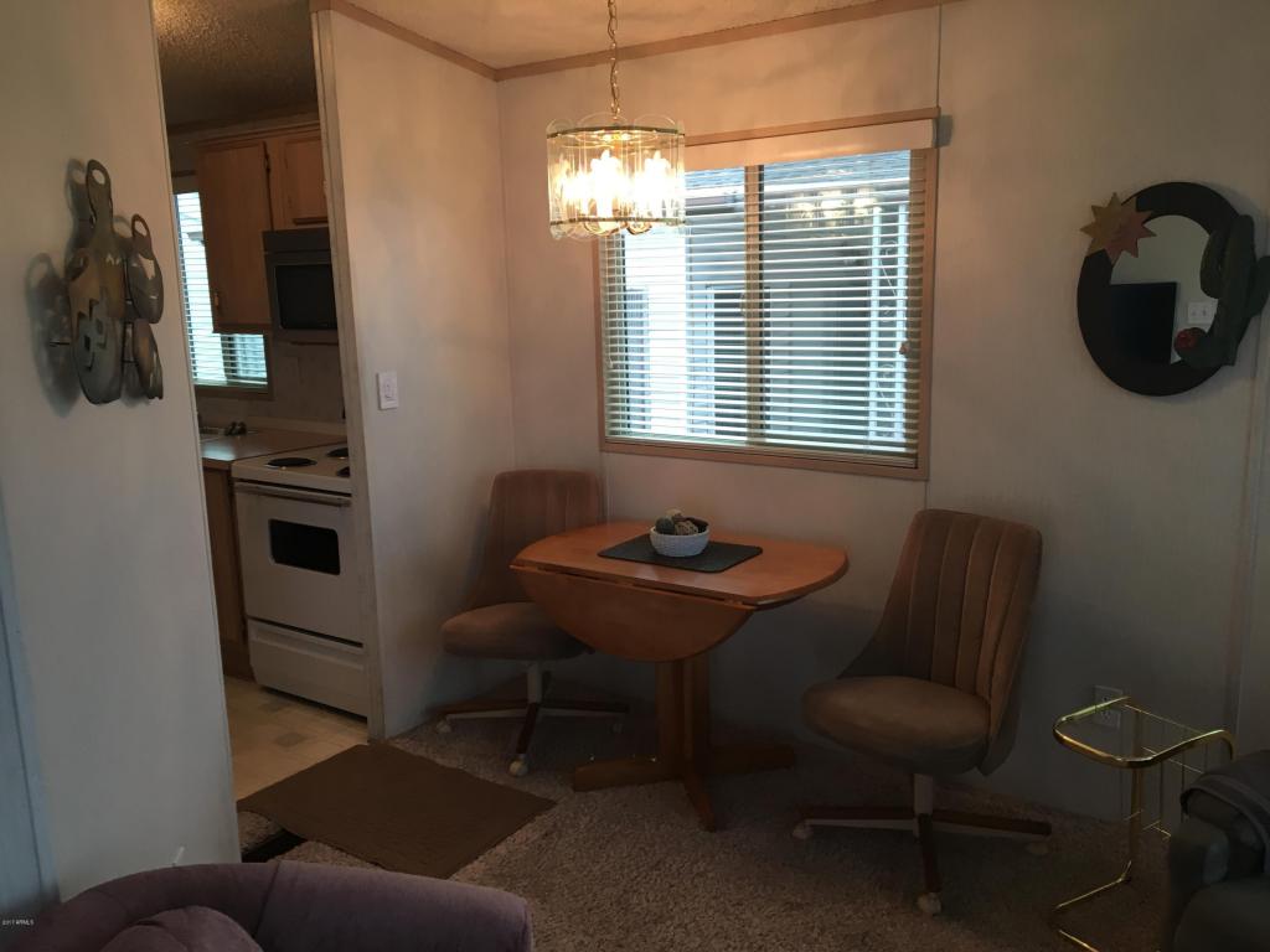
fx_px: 1064
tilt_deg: -10.9
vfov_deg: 48.2
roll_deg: +0.5
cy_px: 476
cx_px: 635
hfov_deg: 61.7
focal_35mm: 29
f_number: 2.2
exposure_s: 1/30
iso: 50
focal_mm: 4.15
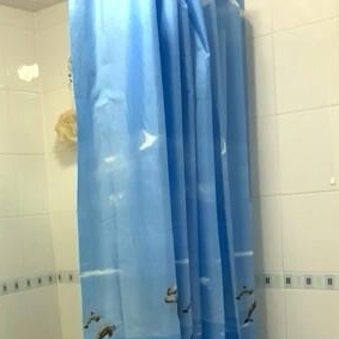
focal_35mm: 58
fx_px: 643
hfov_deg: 28.8
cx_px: 62
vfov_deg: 28.8
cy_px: 277
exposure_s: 1/50
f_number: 1.8
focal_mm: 3
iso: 250
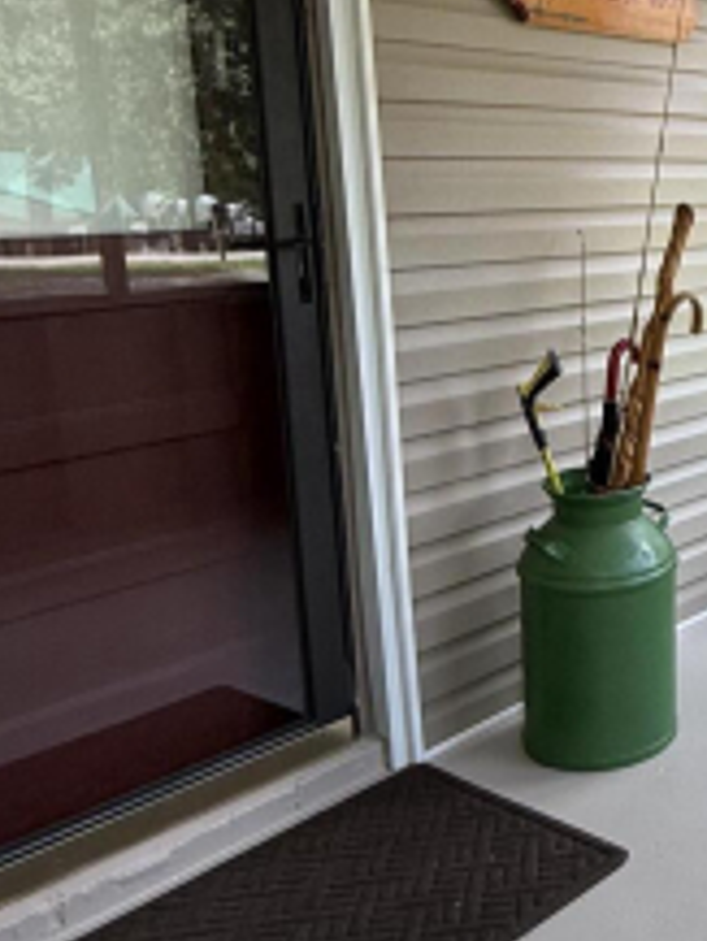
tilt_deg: -8.4
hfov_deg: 28.1
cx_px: 907
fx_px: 1170
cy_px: 353
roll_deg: +0.1
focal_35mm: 43
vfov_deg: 43.5
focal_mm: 2.22
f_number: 2.2
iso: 64
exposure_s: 1/155
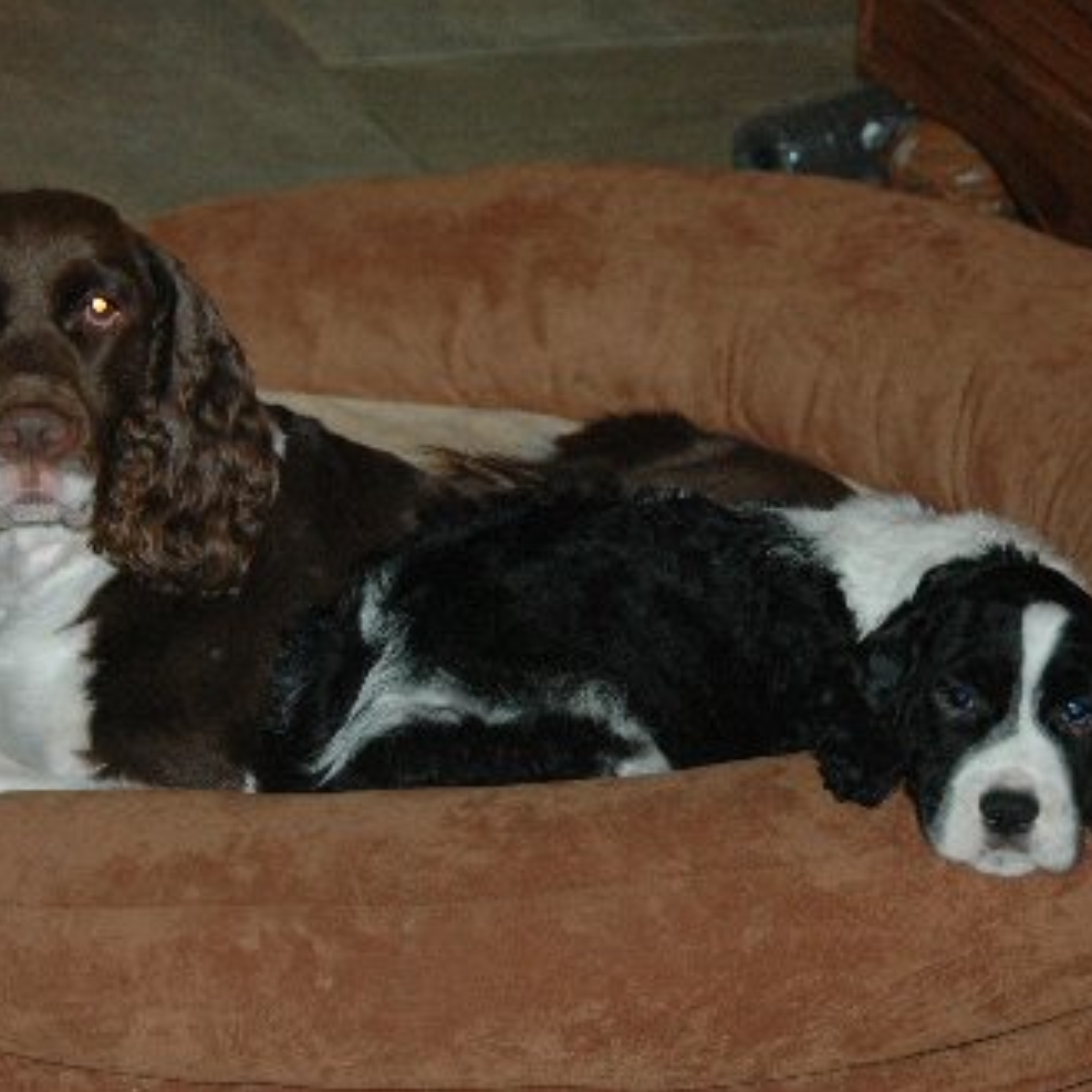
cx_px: 501
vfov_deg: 11.3
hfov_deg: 11.3
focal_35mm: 155
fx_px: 5532
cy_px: 544
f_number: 5.3
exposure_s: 1/60
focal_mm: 80
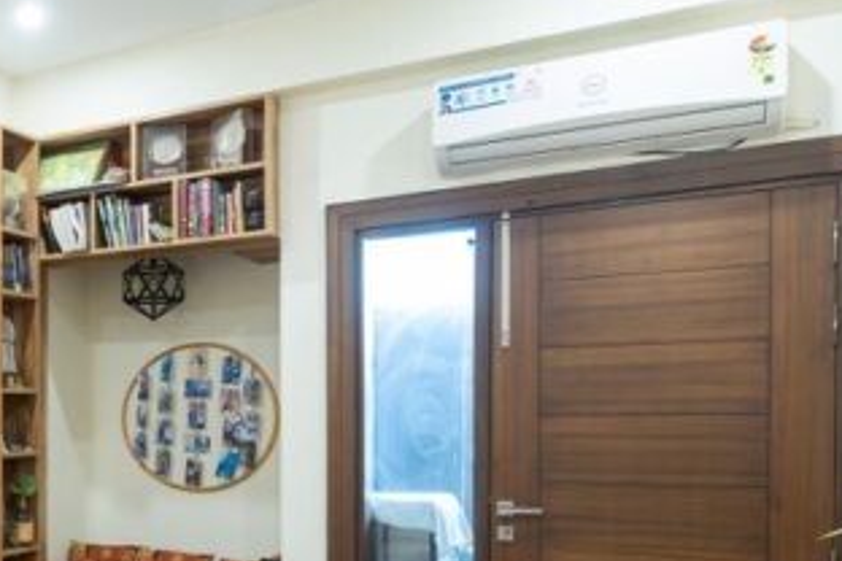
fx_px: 959
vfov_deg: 31.1
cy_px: 504
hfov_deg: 39.3
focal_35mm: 41
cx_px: -73
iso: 200
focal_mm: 16
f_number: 7.1
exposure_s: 4
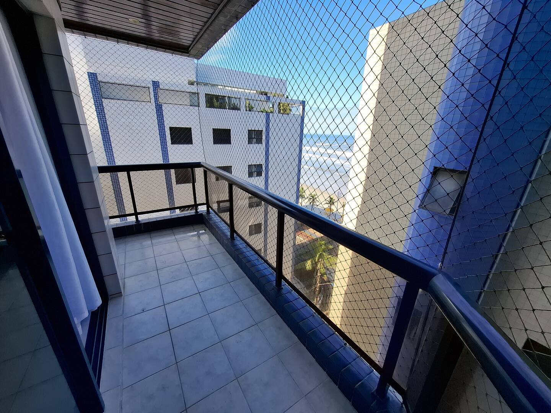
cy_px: 206
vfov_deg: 89.9
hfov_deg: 106.2
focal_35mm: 13
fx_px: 207
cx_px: 276
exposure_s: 1/520
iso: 40
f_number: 2.2
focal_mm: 1.74
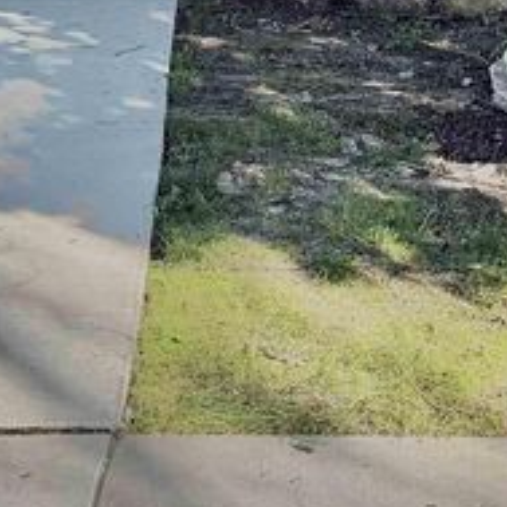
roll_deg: -0.2
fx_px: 1906
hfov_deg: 15.2
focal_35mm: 115
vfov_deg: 14.3
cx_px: 244
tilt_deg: +0.6
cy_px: -207
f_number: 1.78
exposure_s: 1/1211
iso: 80
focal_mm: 6.76
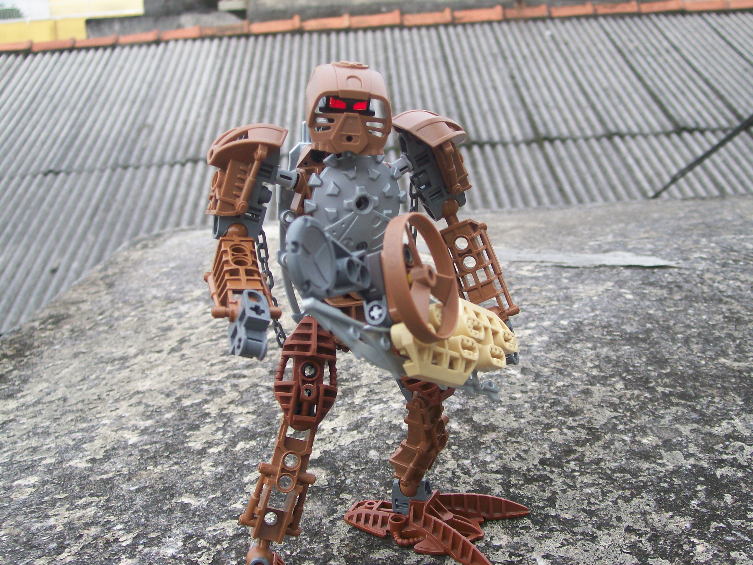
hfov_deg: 42.1
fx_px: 979
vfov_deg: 32.2
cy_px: 282
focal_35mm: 45
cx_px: 376
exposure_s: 1/110
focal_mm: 7.6
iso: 80
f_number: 3
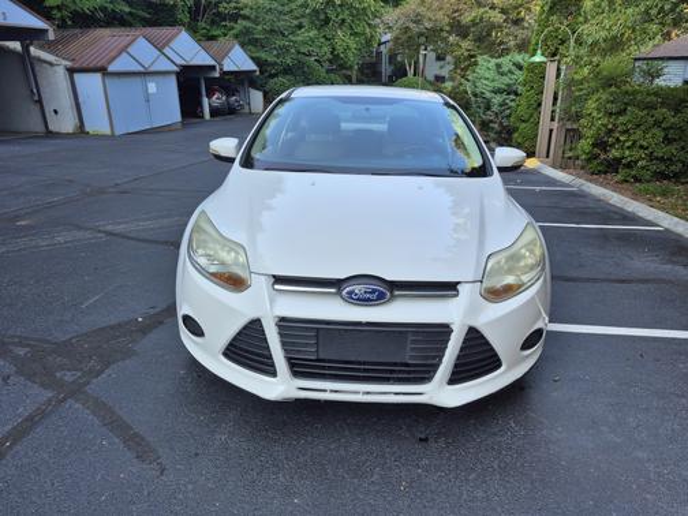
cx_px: 344
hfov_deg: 73.9
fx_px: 457
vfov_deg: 58.9
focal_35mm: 23
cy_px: 258
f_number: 1.8
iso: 25
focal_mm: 5.4
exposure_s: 1/204
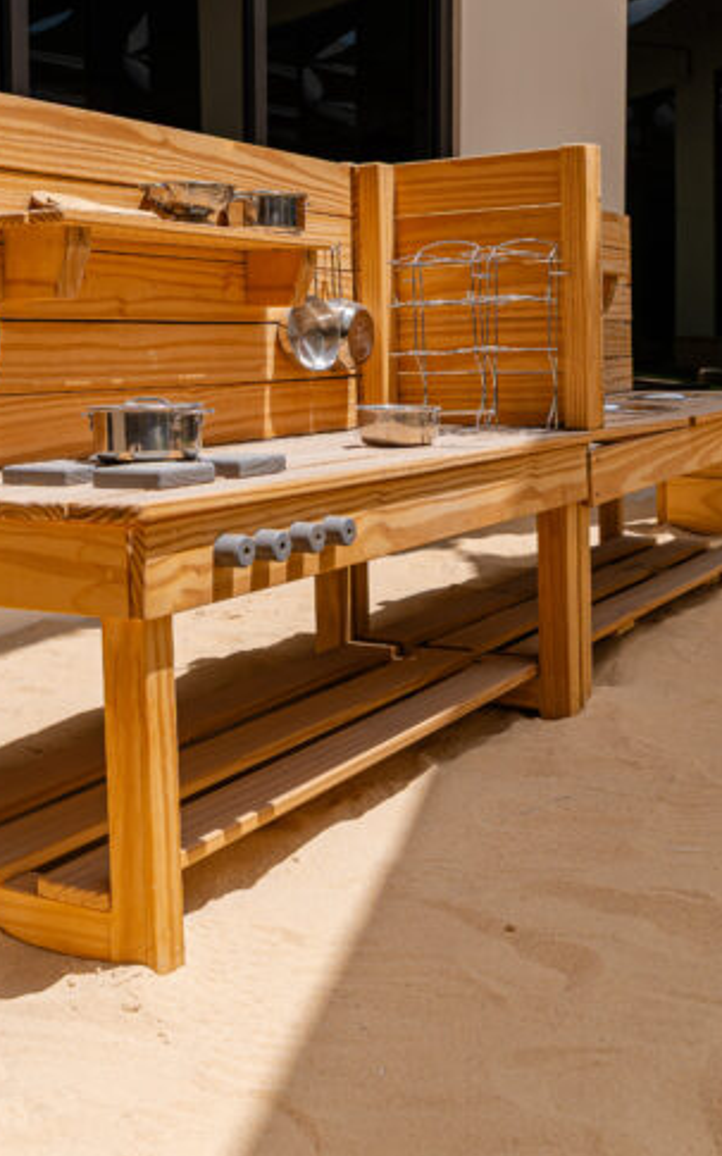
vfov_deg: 45.7
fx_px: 1354
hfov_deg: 29.8
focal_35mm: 43
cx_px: 399
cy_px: 412
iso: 100
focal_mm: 20
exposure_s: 1/320
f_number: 5.6
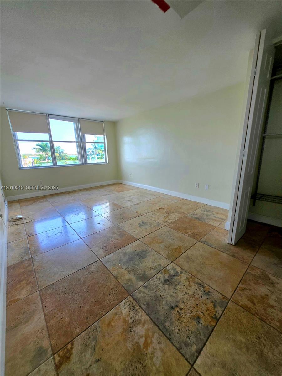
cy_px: 188
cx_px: 141
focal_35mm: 13
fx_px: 141
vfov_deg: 106.2
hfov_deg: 89.9
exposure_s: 1/60.2
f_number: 2.2
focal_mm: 1.7
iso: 50
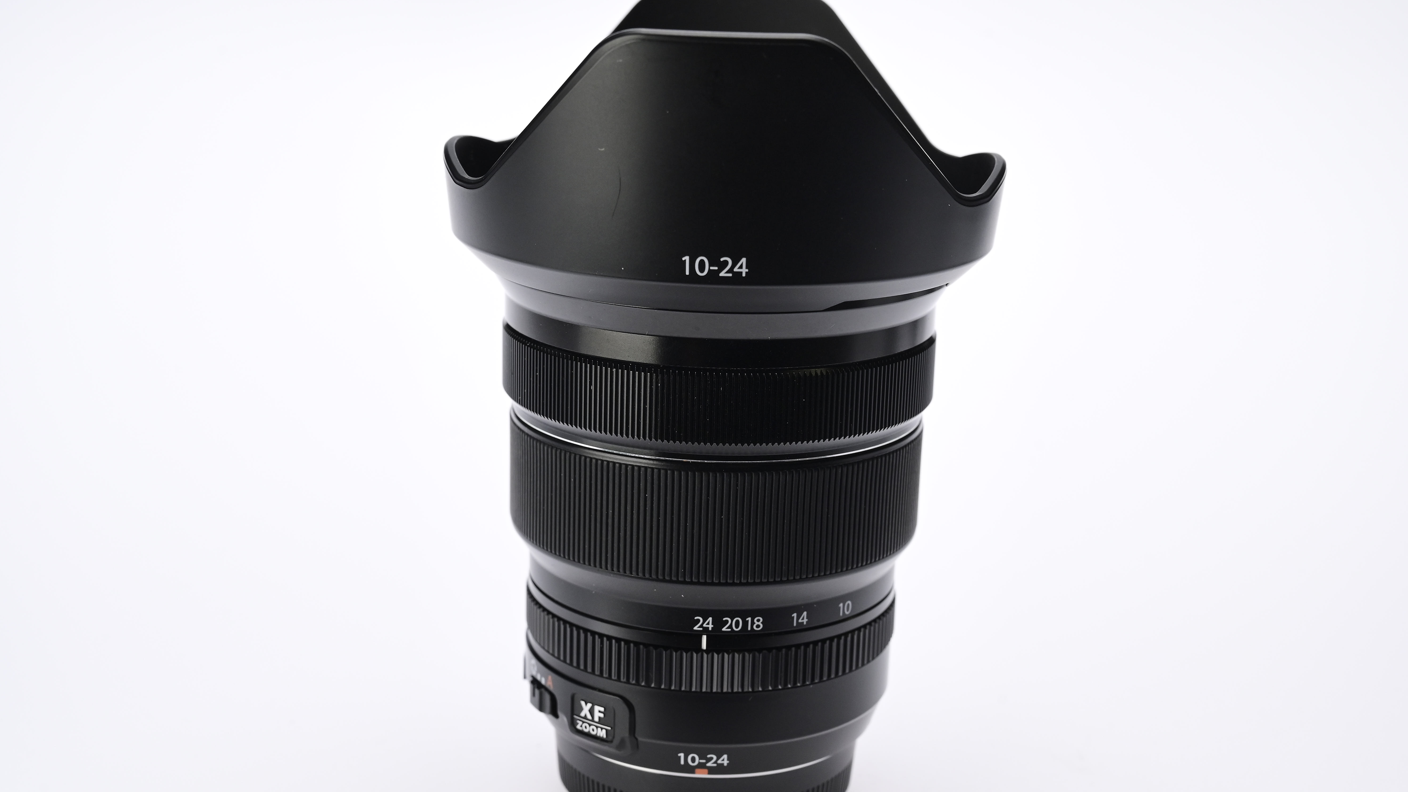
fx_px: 1941
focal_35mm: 52
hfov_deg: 39.9
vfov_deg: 23.1
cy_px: 397
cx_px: 706
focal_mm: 49
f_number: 10
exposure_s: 1/80
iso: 800
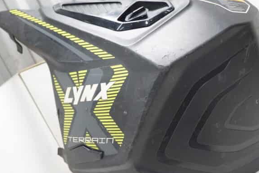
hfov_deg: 38.7
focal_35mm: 51
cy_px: 108
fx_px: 366
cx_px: 165
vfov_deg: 26.5
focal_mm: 19
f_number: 3.5
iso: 640
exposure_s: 1/60
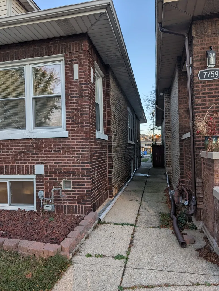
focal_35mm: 24
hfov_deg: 56.9
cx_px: 110
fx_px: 202
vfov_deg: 71.5
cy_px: 146
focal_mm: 6.9
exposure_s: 1/252
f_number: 1.68
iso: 21
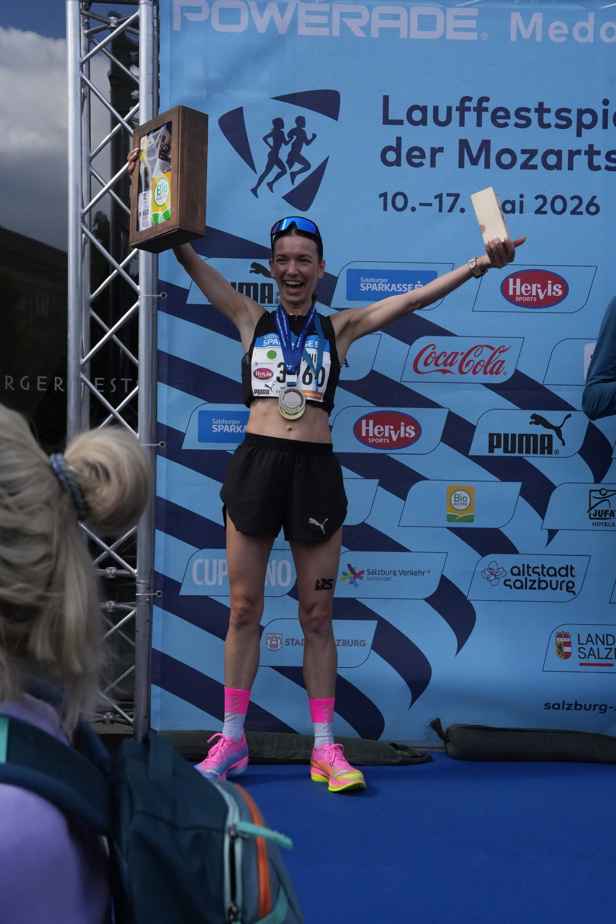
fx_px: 1258
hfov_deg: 27.5
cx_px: 308
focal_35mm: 49
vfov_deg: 40.3
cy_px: 462
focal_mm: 49
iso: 5000
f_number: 10
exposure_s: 1/4000
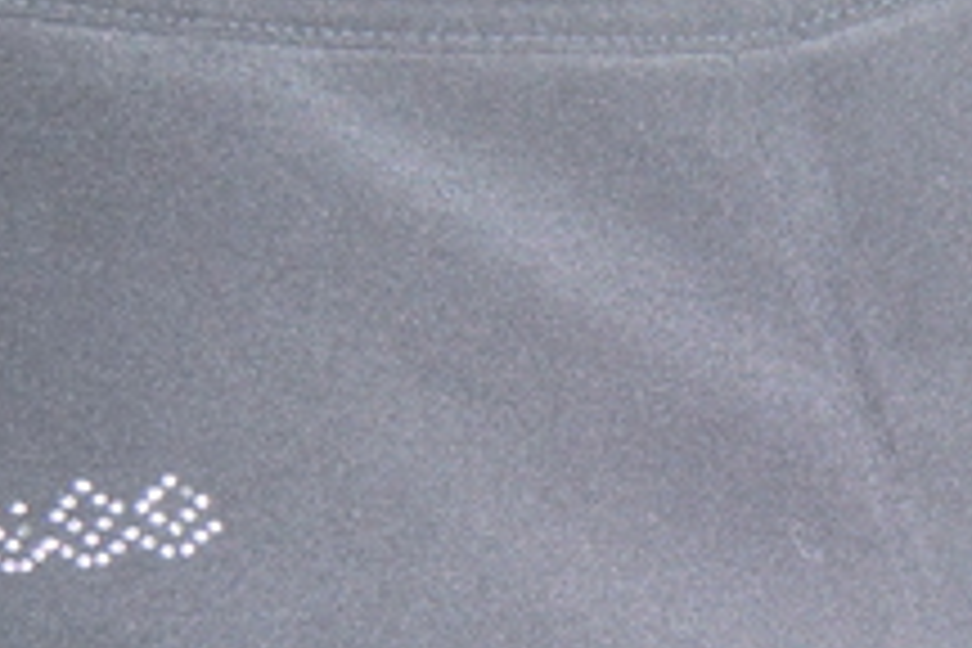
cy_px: 468
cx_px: 729
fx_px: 1404
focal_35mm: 52
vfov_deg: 25.7
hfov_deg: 37.3
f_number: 3.2
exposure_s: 1/15
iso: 400
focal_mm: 4.3
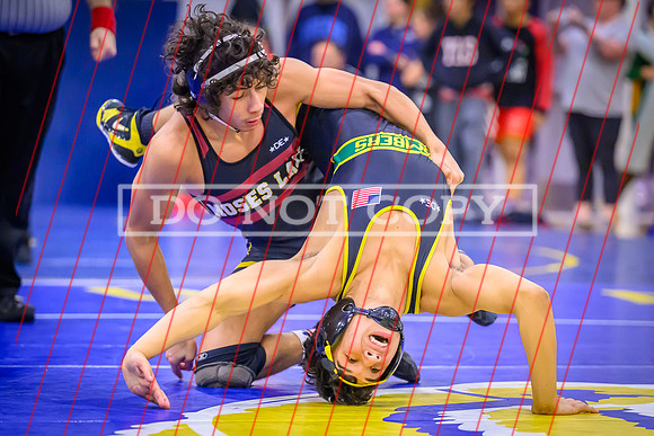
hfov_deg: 11.1
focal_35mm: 185
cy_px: 274
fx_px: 3356
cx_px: 271
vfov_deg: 7.4
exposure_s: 1/640
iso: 6400
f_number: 2.8
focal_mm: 130
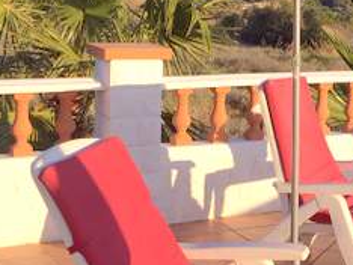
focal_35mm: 93
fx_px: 949
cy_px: 44
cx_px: 434
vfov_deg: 15.8
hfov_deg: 19.7
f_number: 2.2
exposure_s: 1/989
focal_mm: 4.15
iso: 32
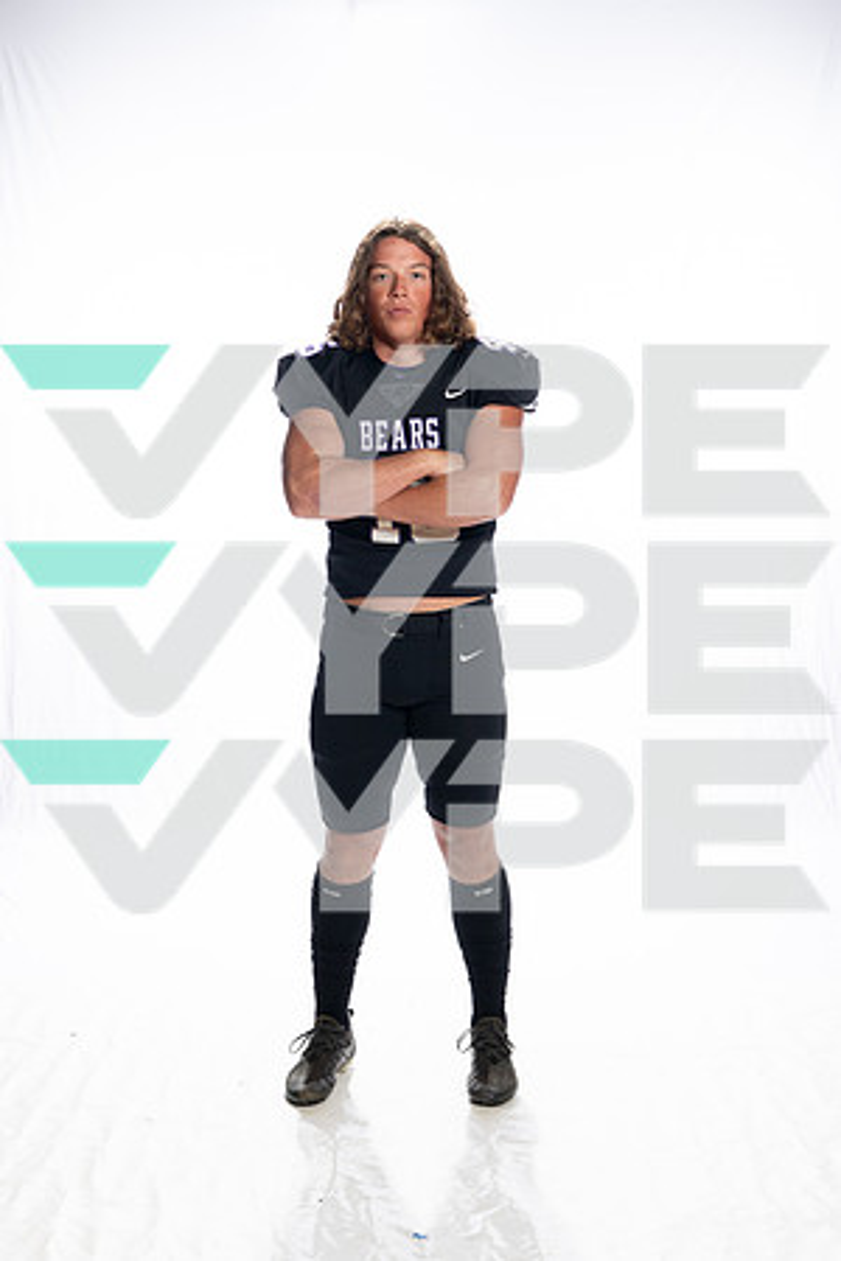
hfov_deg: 27.0
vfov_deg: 39.6
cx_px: 420
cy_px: 630
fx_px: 1752
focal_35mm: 50
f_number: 8
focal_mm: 50
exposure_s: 1/250
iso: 800
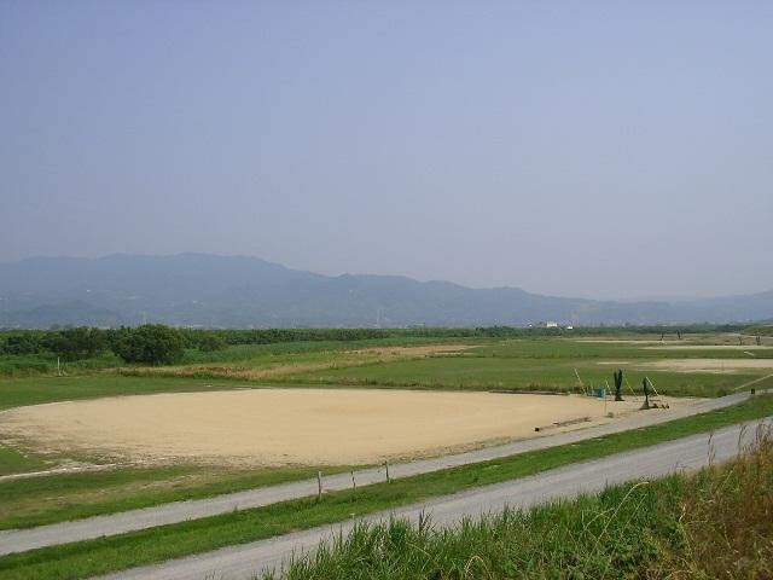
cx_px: 386
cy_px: 290
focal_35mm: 38
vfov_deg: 37.7
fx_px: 849
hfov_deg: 49.0
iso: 71
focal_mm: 5.8
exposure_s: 1/1016
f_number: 4.1
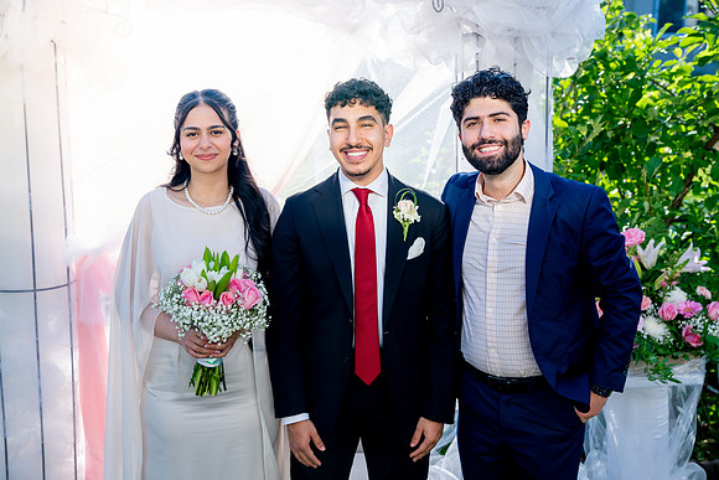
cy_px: 240
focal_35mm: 41
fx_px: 819
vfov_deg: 32.6
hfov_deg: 47.4
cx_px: 360
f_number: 3.5
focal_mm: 41
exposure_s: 1/500
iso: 200
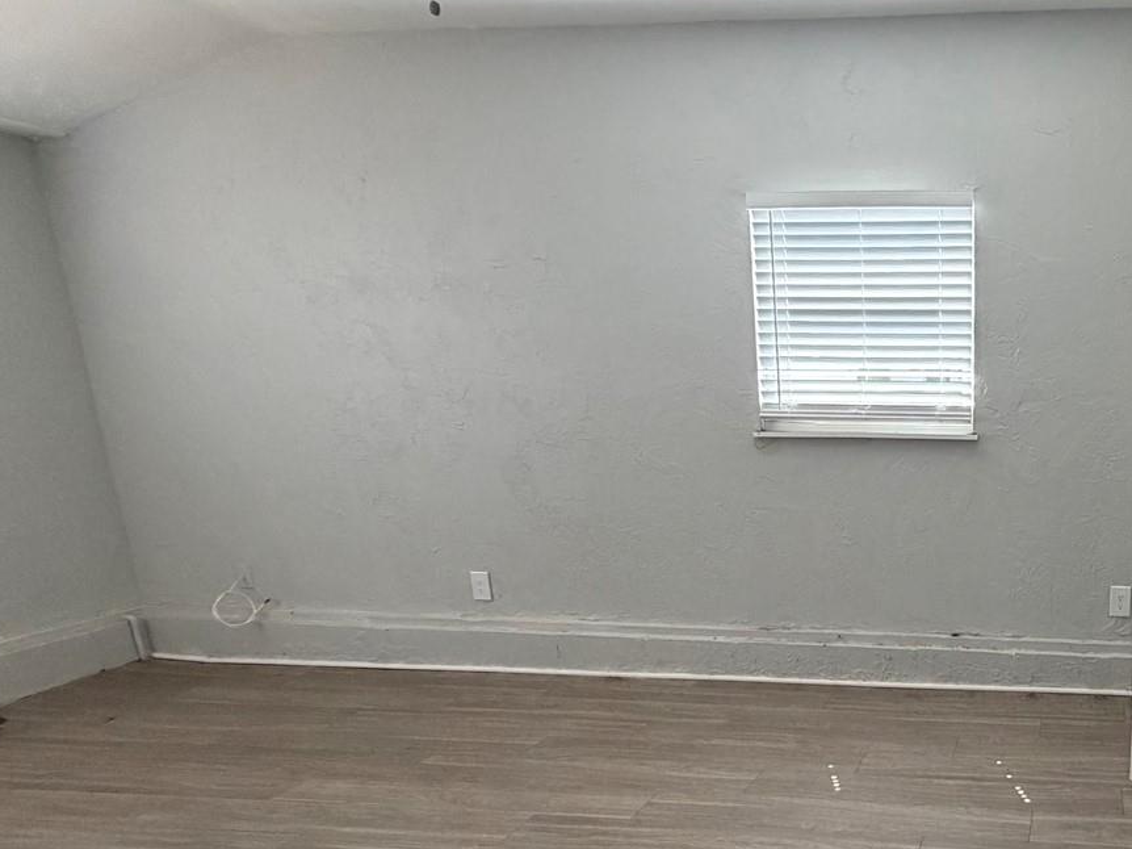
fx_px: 850
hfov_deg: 58.1
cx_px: 1009
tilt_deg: -12.5
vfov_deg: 52.0
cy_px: 568
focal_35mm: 26
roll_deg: -0.9
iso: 320
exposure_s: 1/85
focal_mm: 2.22
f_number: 2.2
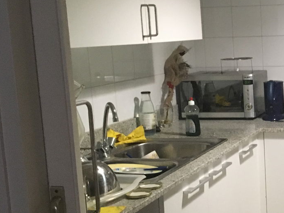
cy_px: 103
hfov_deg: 26.5
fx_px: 549
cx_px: 317
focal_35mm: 67
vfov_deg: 21.9
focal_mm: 4.15
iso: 200
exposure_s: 1/25
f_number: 2.2
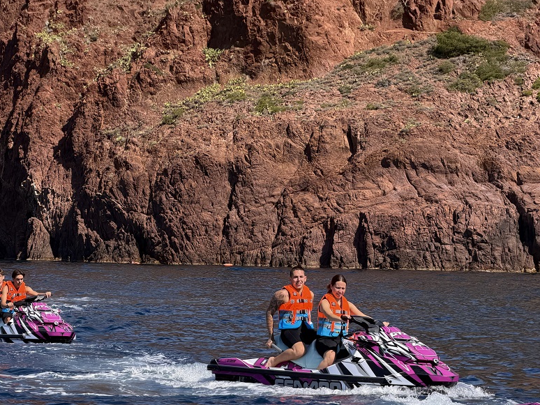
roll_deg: -1.0
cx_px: 174
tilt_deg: -1.9
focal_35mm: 155
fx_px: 2419
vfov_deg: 9.6
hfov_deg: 12.7
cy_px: 237
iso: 40
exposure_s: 1/638
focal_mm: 16.89
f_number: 2.8
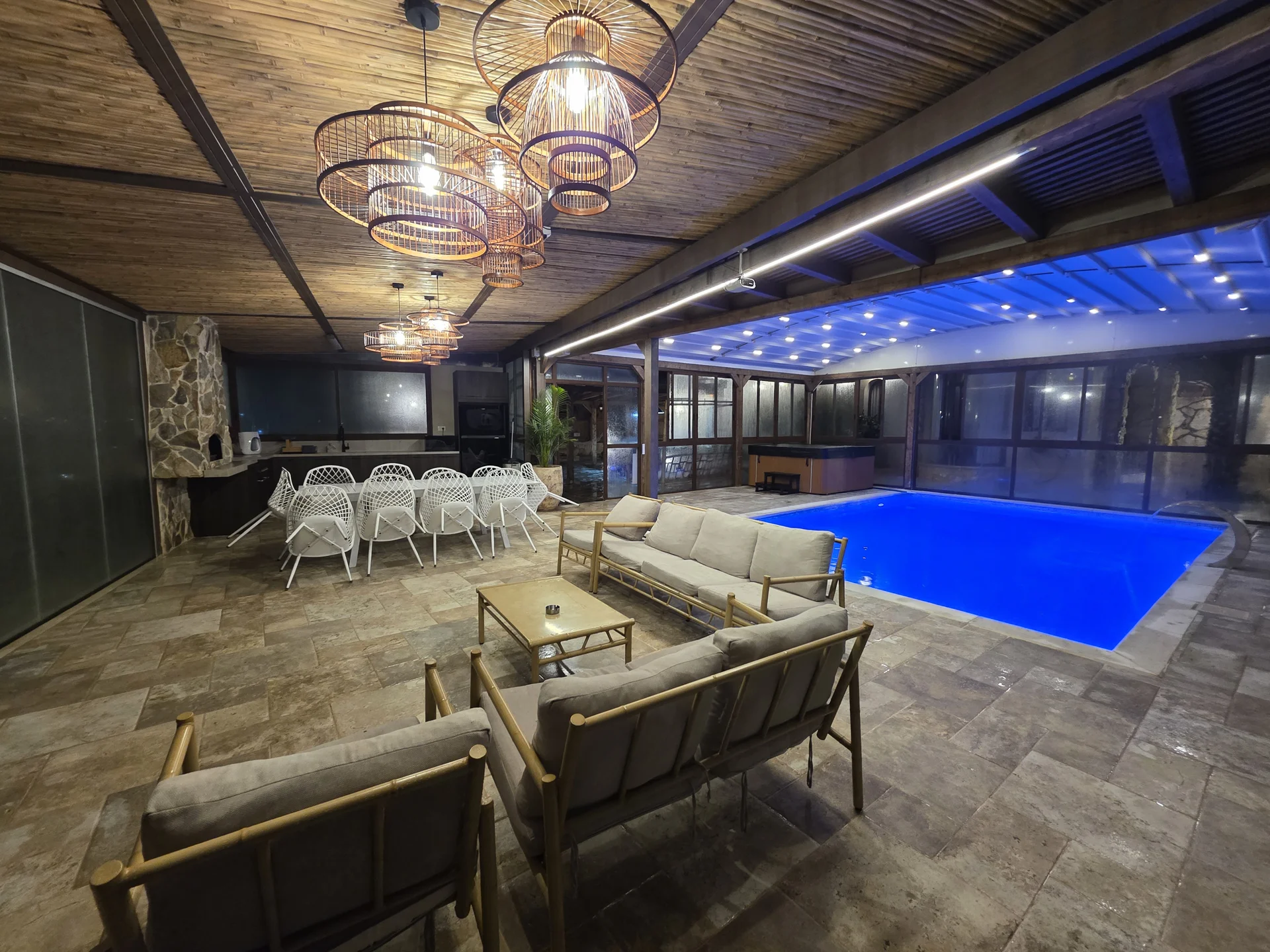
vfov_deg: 89.9
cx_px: 635
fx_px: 477
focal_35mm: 13
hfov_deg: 106.2
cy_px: 476
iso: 400
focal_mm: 2.2
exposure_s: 1/50
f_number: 1.9
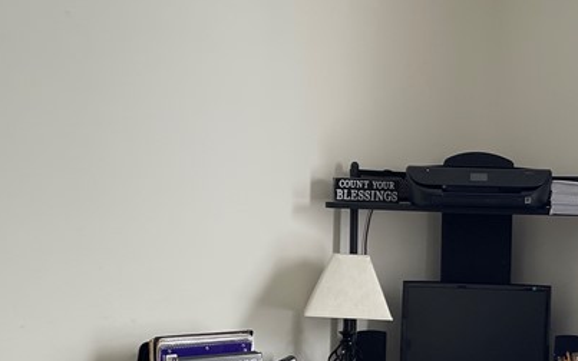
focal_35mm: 70
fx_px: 1103
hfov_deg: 28.2
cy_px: 294
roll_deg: -2.0
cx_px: 523
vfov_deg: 18.4
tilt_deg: -7.1
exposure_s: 1/121
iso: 80
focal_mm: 5.1
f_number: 1.6
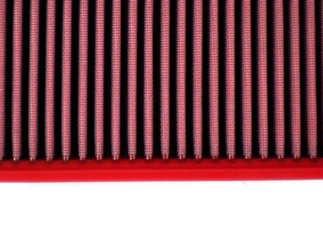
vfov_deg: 21.8
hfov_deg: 29.0
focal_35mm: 67
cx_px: 153
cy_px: 70
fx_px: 625
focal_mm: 6.3
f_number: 3.1
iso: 200
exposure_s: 1/49
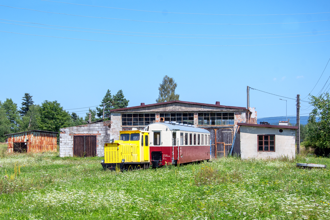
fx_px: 550
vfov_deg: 22.6
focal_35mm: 60
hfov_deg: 33.4
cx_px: 165
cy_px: 110
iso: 125
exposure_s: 1/640
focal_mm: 40
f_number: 9
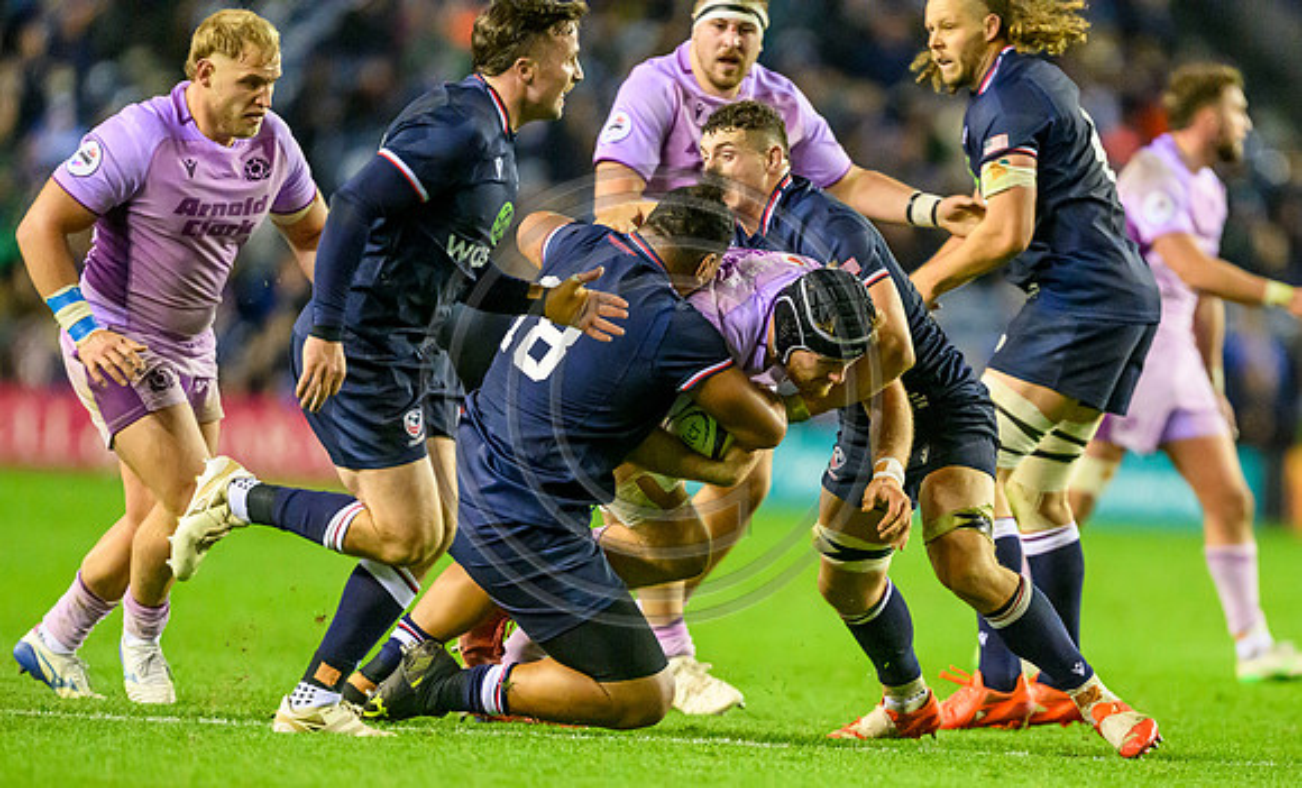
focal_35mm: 572
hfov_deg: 3.7
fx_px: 20133
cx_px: 814
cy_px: 604
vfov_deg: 2.2
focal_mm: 400
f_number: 2.8
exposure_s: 1/2000
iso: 10000
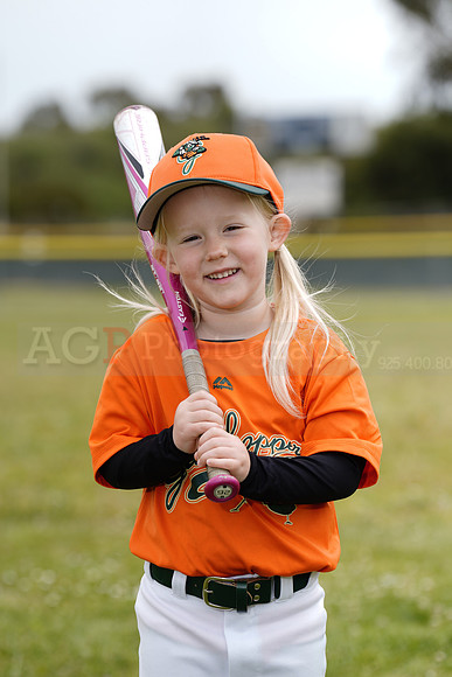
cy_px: 338
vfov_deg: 10.9
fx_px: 3538
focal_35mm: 188
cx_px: 226
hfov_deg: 7.3
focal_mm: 188
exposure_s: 1/250
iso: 50
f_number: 5.6
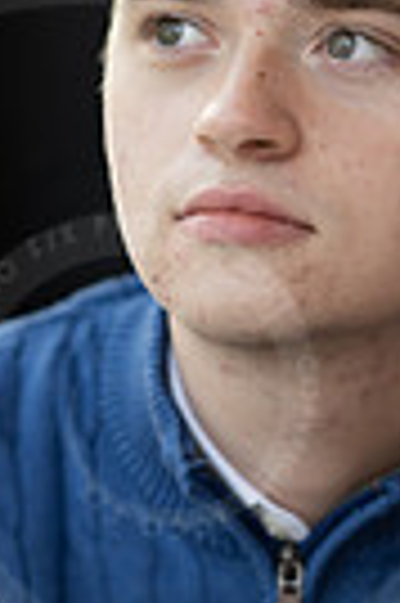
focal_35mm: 286
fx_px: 4779
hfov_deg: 4.8
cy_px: 508
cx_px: 211
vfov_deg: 7.2
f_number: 1.8
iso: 100
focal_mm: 85
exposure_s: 1/160
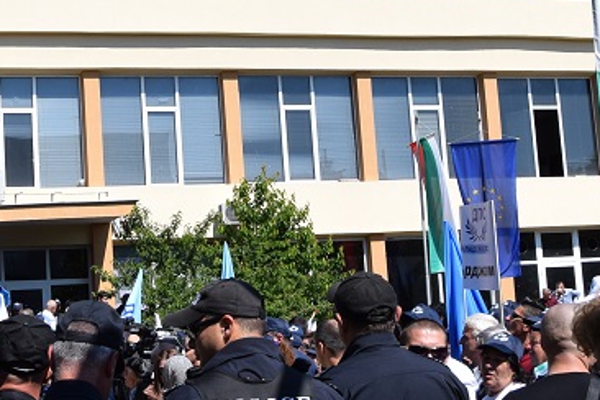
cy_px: 124
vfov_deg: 16.6
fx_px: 1367
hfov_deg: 24.6
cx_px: 180
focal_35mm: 82
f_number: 10
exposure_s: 1/400
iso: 200
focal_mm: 18
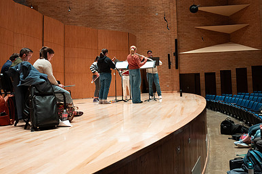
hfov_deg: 50.0
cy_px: 65
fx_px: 277
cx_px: 170
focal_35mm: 38
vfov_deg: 34.9
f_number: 4
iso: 2000
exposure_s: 1/125
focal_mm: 24
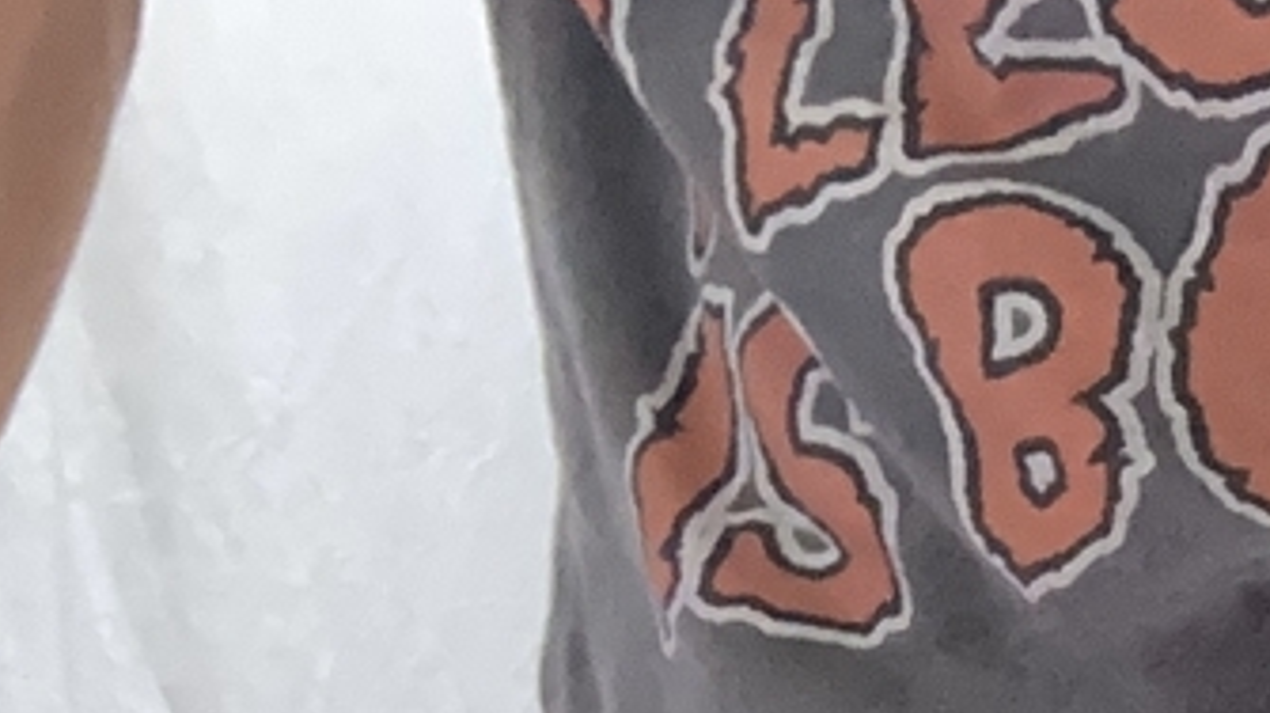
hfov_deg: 15.1
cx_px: 2206
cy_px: 1555
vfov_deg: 9.0
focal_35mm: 125
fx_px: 4207
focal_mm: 2.87
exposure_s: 1/30
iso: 400
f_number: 2.2
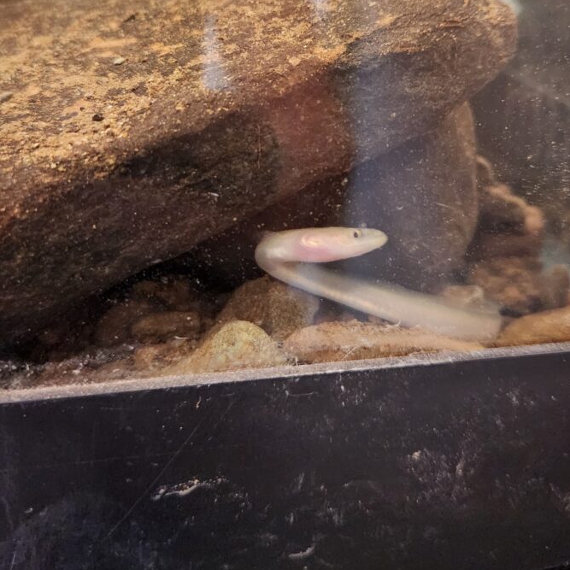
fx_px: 727
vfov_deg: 41.8
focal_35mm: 39
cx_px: 300
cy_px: 155
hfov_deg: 42.8
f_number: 1.8
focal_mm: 5.4
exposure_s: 1/120
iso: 1000
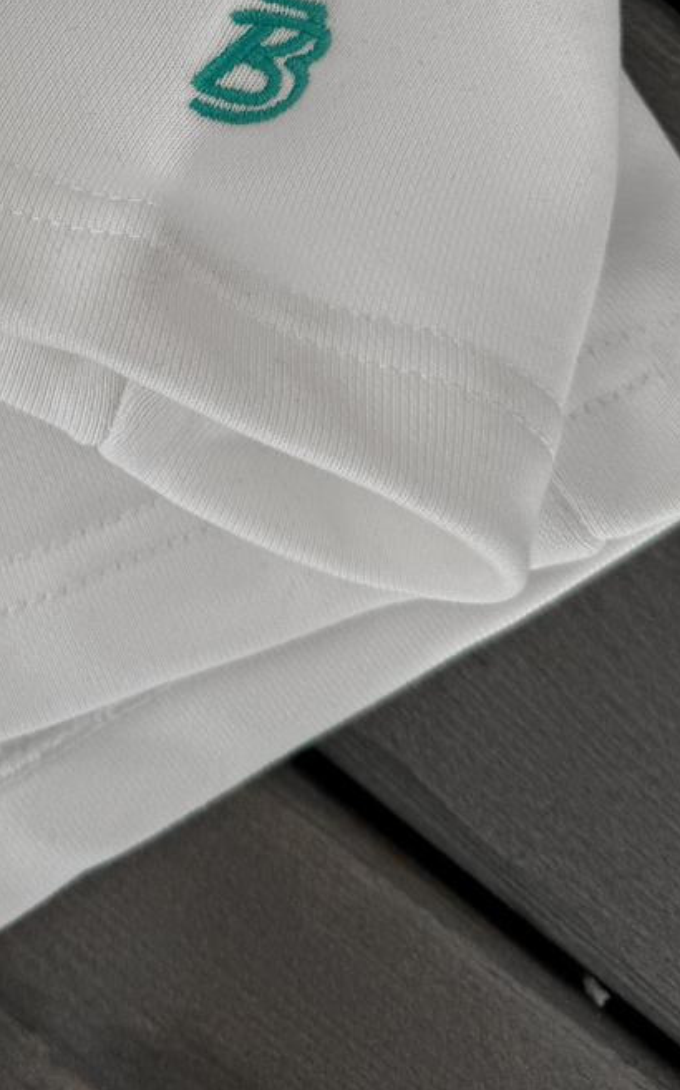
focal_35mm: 62
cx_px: 61
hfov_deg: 20.5
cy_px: -48
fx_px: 1840
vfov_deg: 30.2
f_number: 1.8
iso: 80
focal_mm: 6.86
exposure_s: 1/120
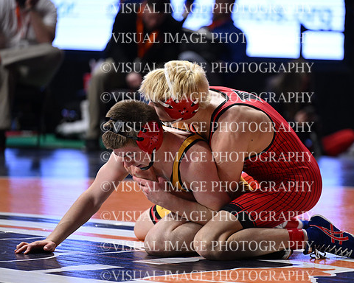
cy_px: 142
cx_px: 207
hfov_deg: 8.5
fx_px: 2378
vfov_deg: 6.8
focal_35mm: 227
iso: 2000
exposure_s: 1/1000
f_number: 2.8
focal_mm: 200
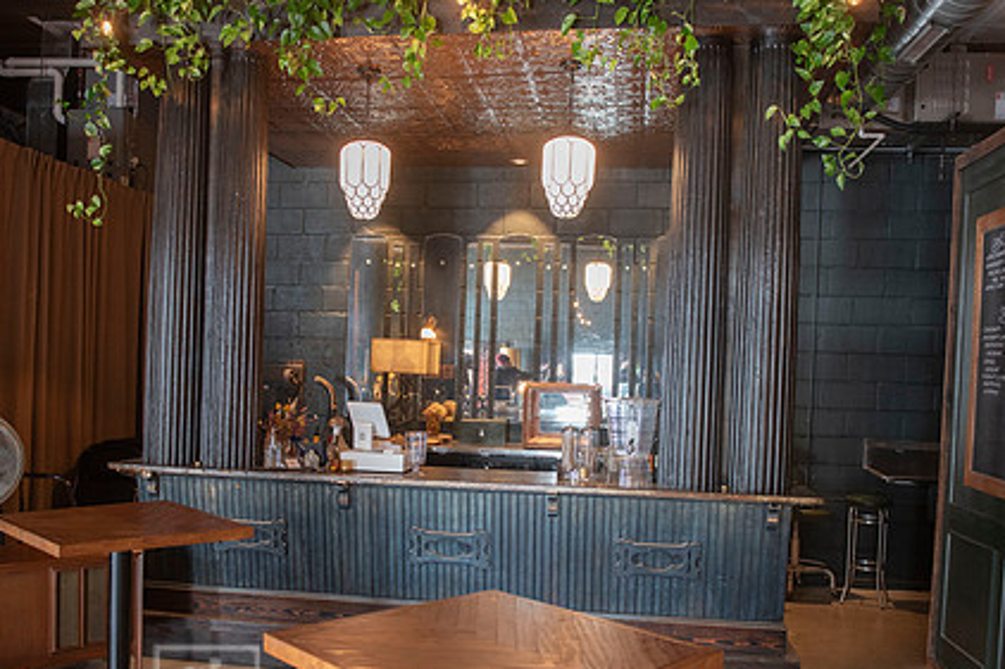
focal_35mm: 33
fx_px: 921
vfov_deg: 39.8
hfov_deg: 57.2
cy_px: 404
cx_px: 462
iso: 1600
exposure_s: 1/60
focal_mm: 24
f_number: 2.8
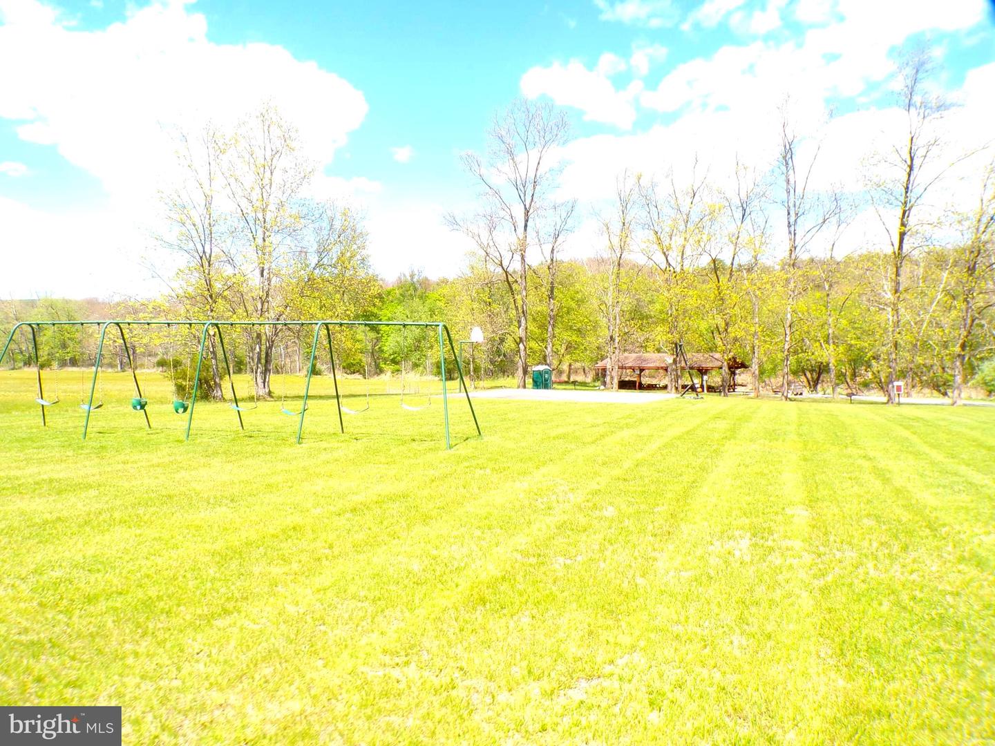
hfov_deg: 71.6
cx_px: 498
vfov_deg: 56.8
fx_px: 690
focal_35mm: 24
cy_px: 373
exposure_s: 1/60
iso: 100
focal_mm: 4.3
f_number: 7.7
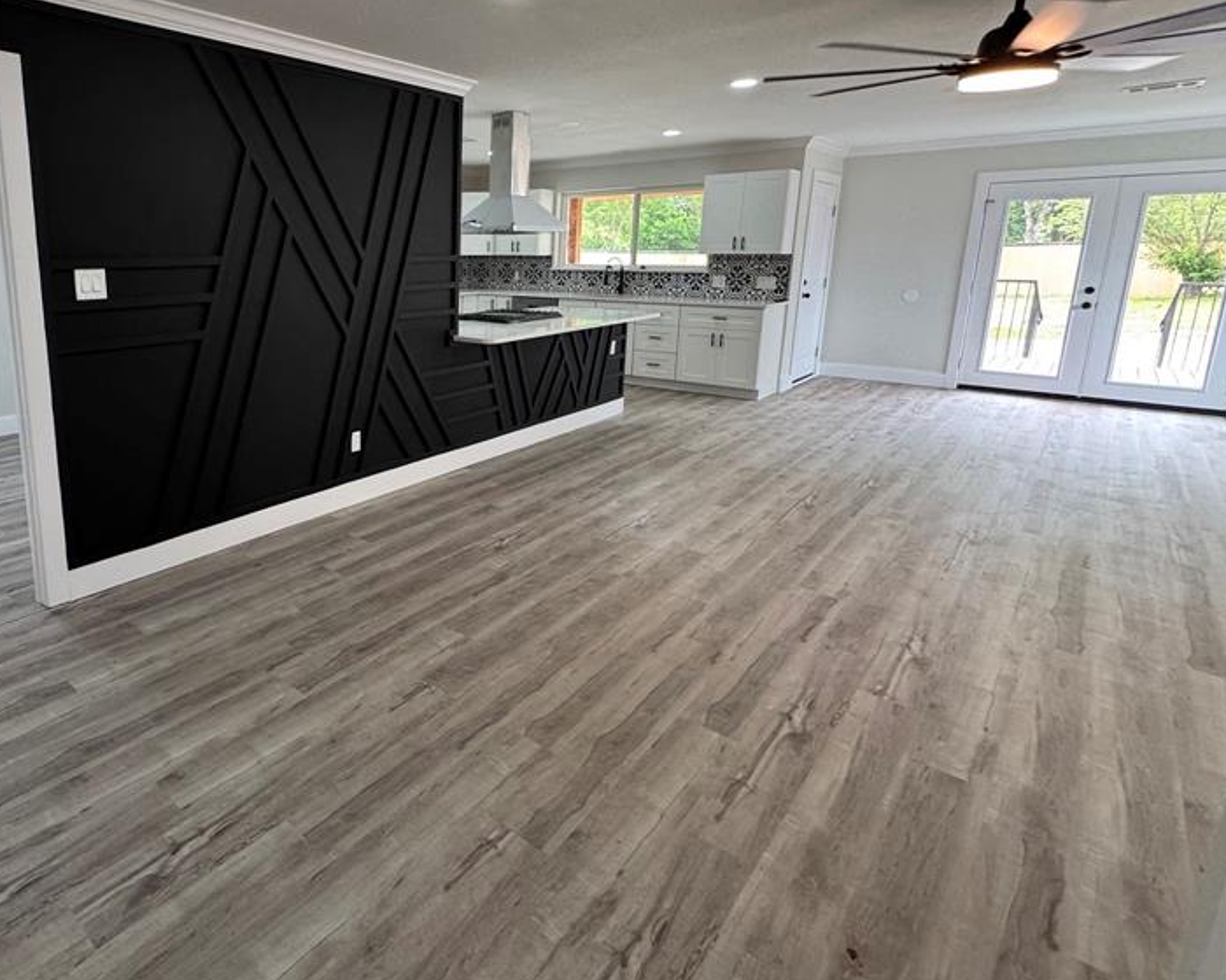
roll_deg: +0.3
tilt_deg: -13.0
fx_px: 726
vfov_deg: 67.6
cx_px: 366
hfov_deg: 76.6
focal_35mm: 20
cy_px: 402
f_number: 2.2
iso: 160
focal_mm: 2.22
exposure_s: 1/60
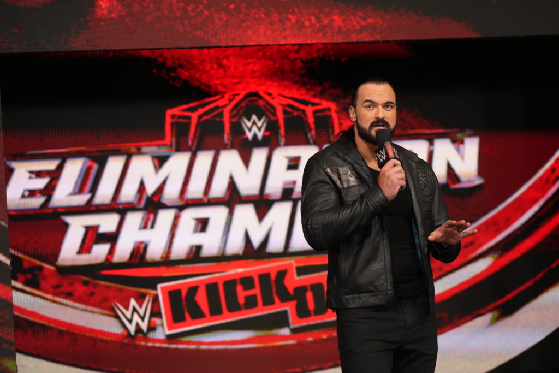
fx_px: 1087
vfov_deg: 19.5
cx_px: 280
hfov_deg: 28.8
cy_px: 186
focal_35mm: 70
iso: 5000
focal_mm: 70
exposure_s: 1/800
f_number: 2.8
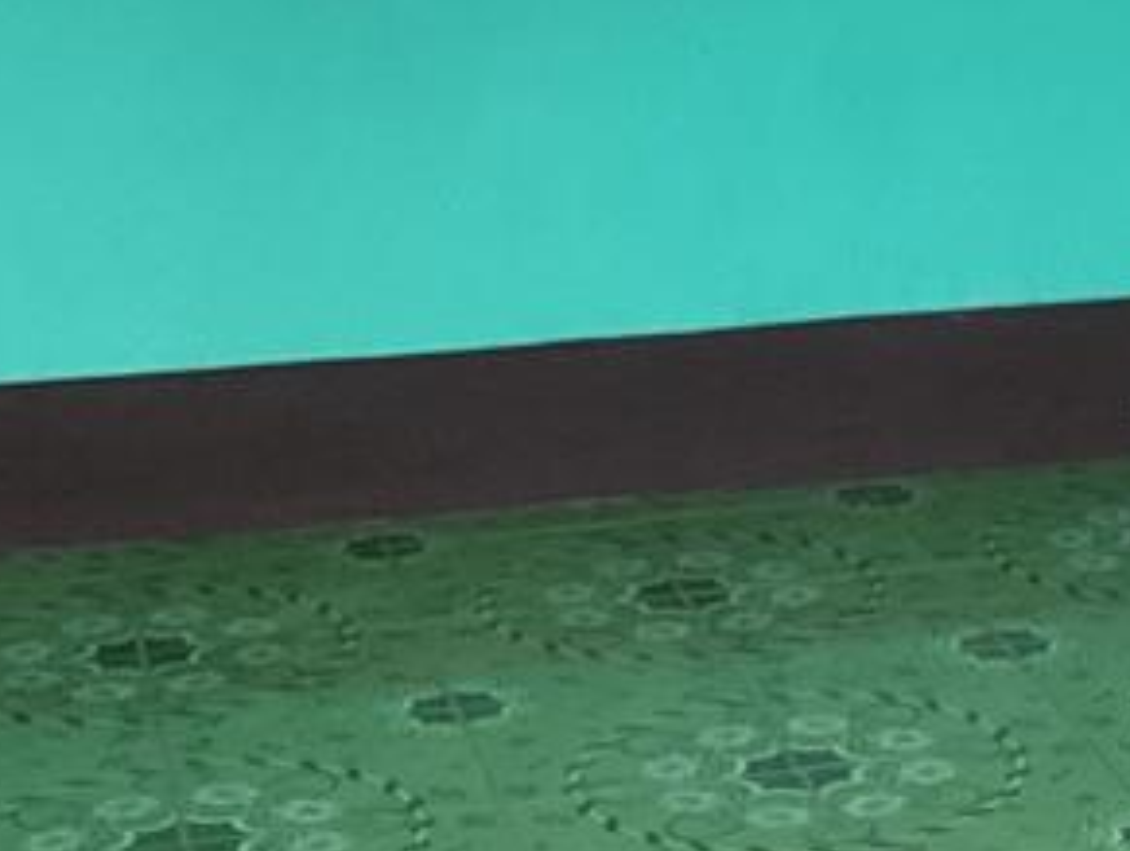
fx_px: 3987
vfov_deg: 11.4
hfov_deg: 15.7
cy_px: -637
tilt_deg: -1.8
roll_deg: -0.4
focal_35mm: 122
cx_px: 1233
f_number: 2.4
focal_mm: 3.3
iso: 64
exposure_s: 1/100
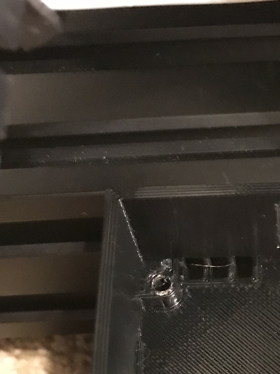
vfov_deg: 25.7
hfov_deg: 19.7
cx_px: 316
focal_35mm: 71
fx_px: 766
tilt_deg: -64.4
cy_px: 393
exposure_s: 1/4
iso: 125
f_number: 1.8
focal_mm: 3.99
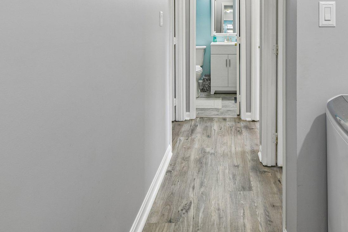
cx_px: 218
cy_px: 28
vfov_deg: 45.4
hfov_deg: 68.3
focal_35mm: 26
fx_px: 251
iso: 360
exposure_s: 1/15
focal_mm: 14
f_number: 8
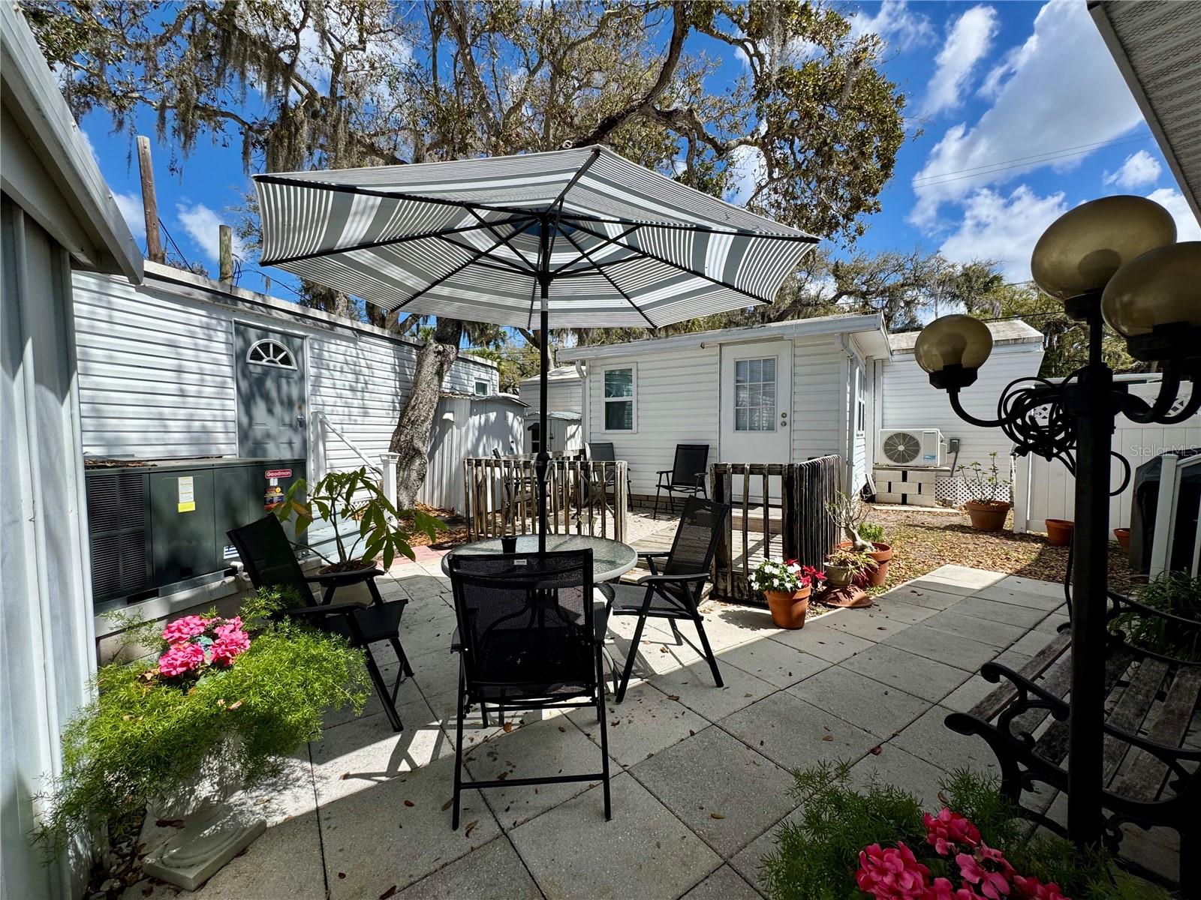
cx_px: 600
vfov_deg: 85.7
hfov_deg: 102.1
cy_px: 450
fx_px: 486
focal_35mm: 14
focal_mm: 2.22
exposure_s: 1/2415
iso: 40
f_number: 2.2
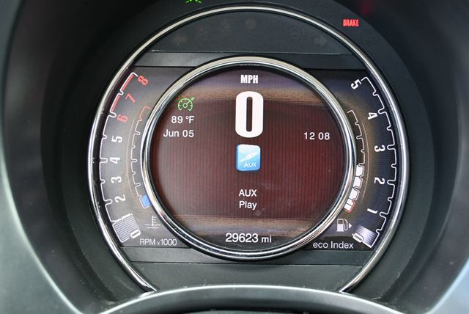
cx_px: 234
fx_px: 678
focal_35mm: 52
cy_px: 157
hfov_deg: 38.2
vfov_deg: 26.0
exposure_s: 1/160
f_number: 4.2
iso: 800
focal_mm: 26
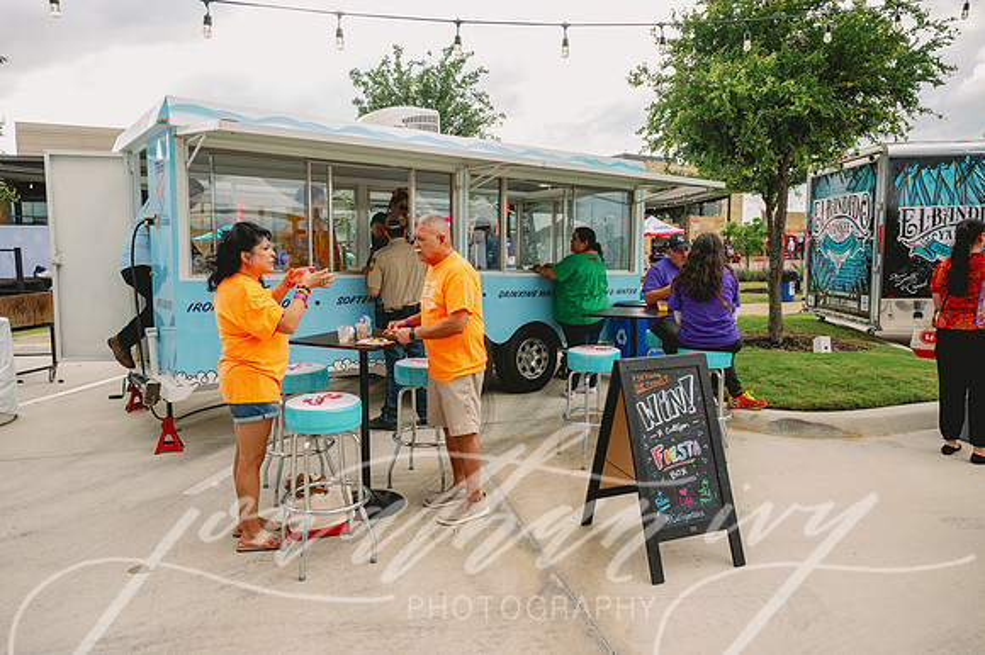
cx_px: 492
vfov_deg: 53.1
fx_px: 656
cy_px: 328
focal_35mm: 24
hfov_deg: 73.8
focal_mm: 24
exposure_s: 1/250
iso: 200
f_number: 5.6
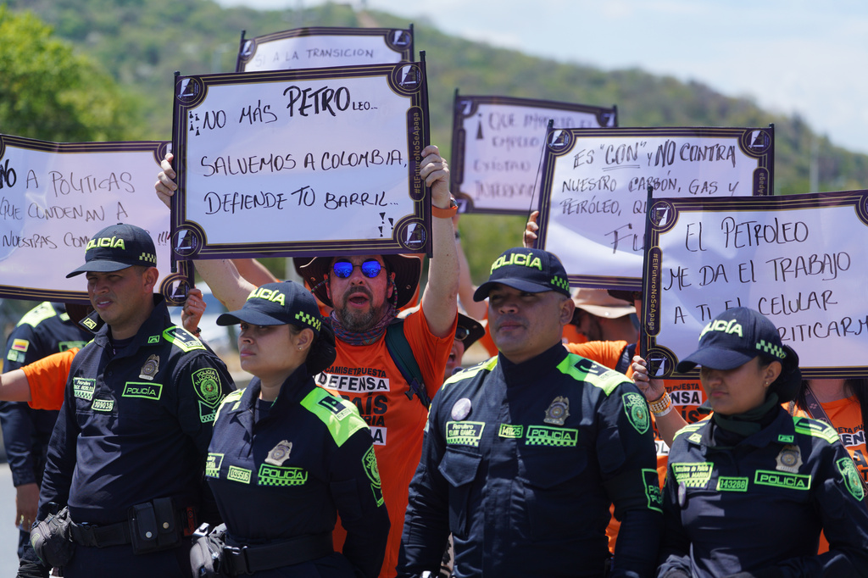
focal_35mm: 84
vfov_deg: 16.3
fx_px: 2025
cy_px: 289
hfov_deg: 24.2
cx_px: 434
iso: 125
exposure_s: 1/1600
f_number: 2.8
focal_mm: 84
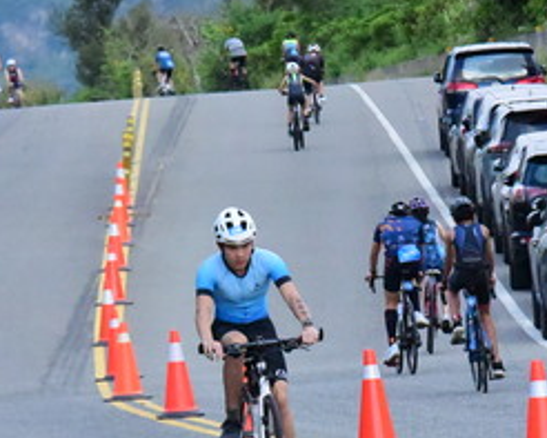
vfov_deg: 3.1
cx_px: 225
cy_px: 252
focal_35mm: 506
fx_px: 8195
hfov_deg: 3.8
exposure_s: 1/4000
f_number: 11
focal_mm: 170
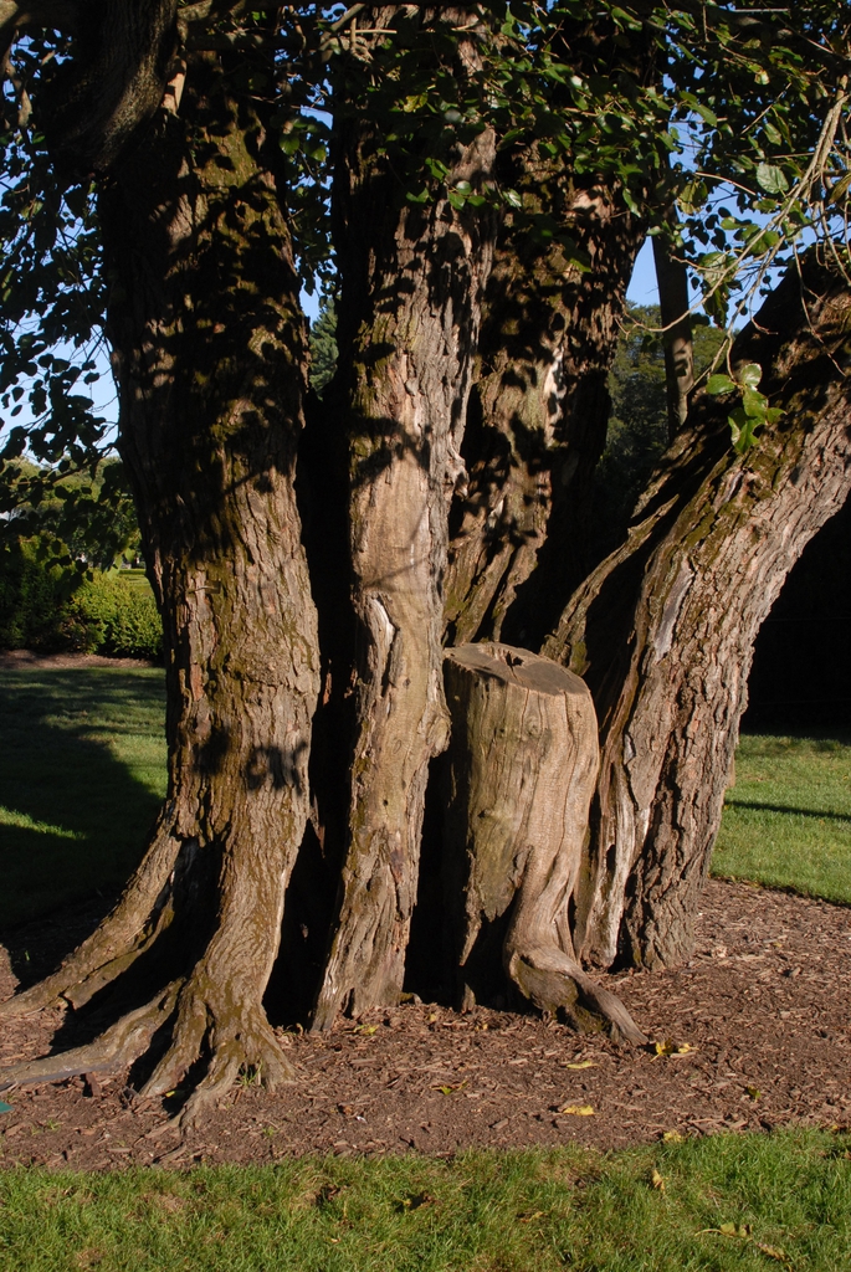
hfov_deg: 32.0
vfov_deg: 46.4
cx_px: 426
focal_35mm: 42
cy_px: 636
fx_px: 1486
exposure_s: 1/320
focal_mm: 28
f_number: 9
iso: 400
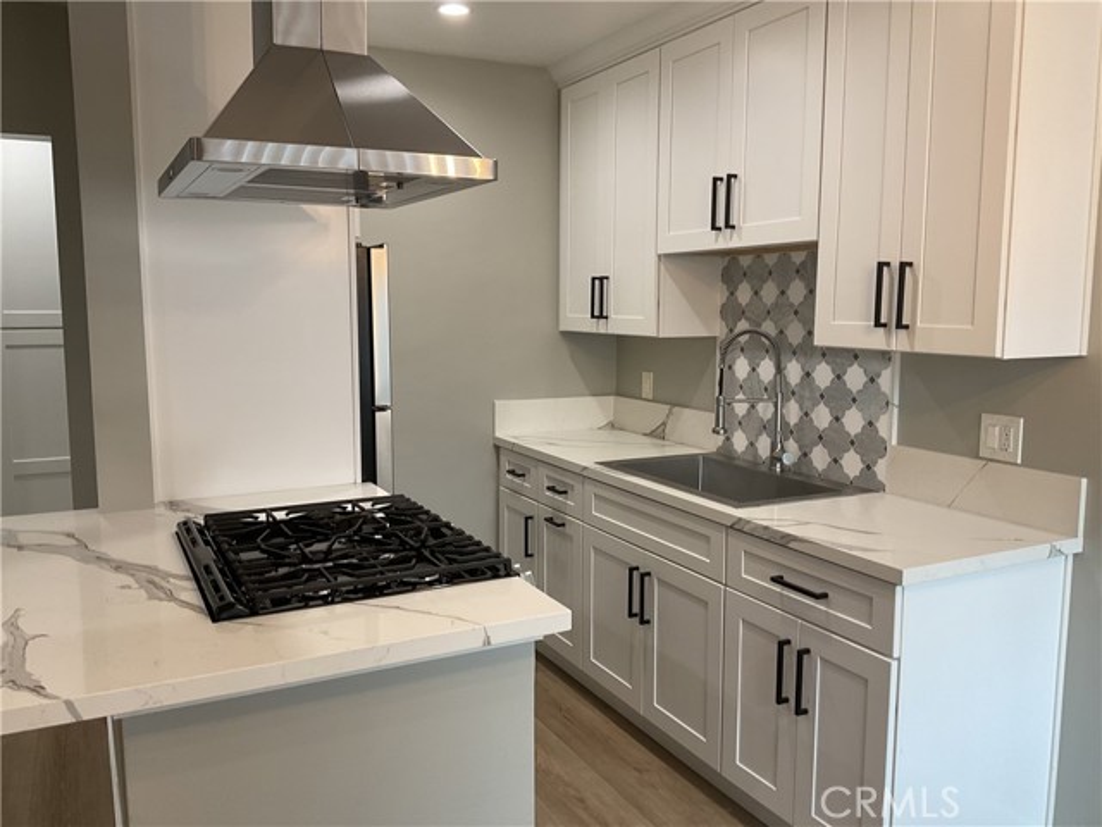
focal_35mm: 29
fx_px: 923
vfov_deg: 48.2
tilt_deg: -9.6
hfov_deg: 61.7
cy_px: 414
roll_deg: +1.2
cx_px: 551
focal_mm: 3
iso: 40
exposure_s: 1/60
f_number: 1.8
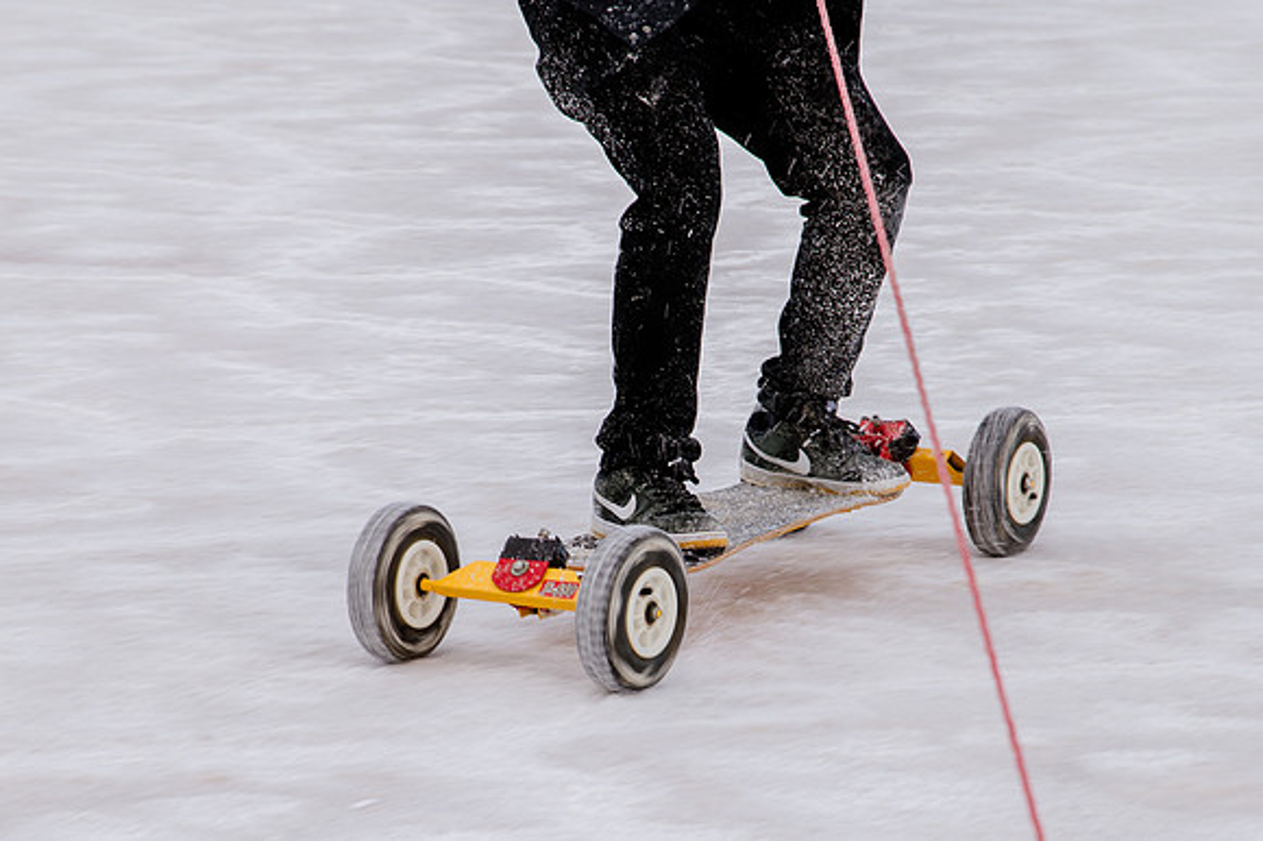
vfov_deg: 7.3
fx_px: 6605
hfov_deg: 10.9
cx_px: 631
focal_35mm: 188
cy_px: 625
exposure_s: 1/160
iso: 100
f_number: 8
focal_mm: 120
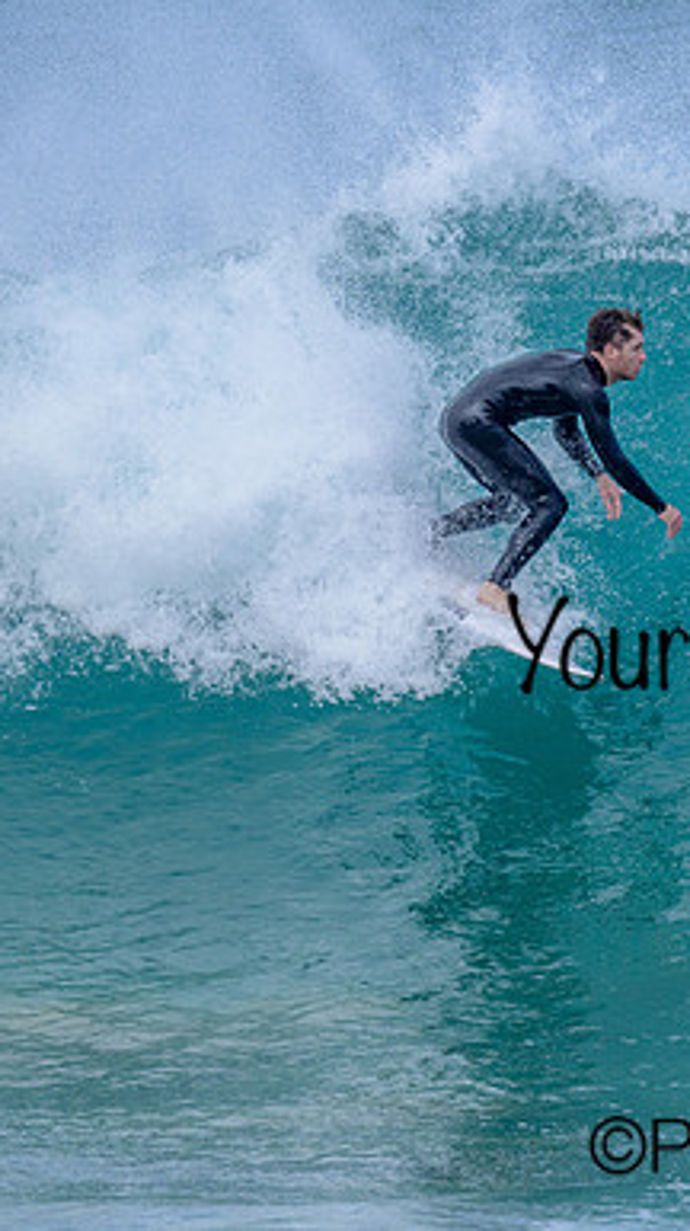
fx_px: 56577
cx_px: 715
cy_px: 574
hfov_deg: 0.7
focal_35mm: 1736
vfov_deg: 1.2
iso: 560
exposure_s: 1/2000
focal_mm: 800
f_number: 6.3
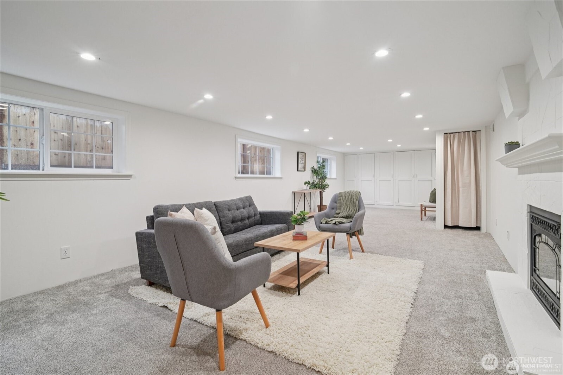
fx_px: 250
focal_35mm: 16
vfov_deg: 73.7
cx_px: 282
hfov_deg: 96.7
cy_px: 188
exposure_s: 1/30
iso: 1600
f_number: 8
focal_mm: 16
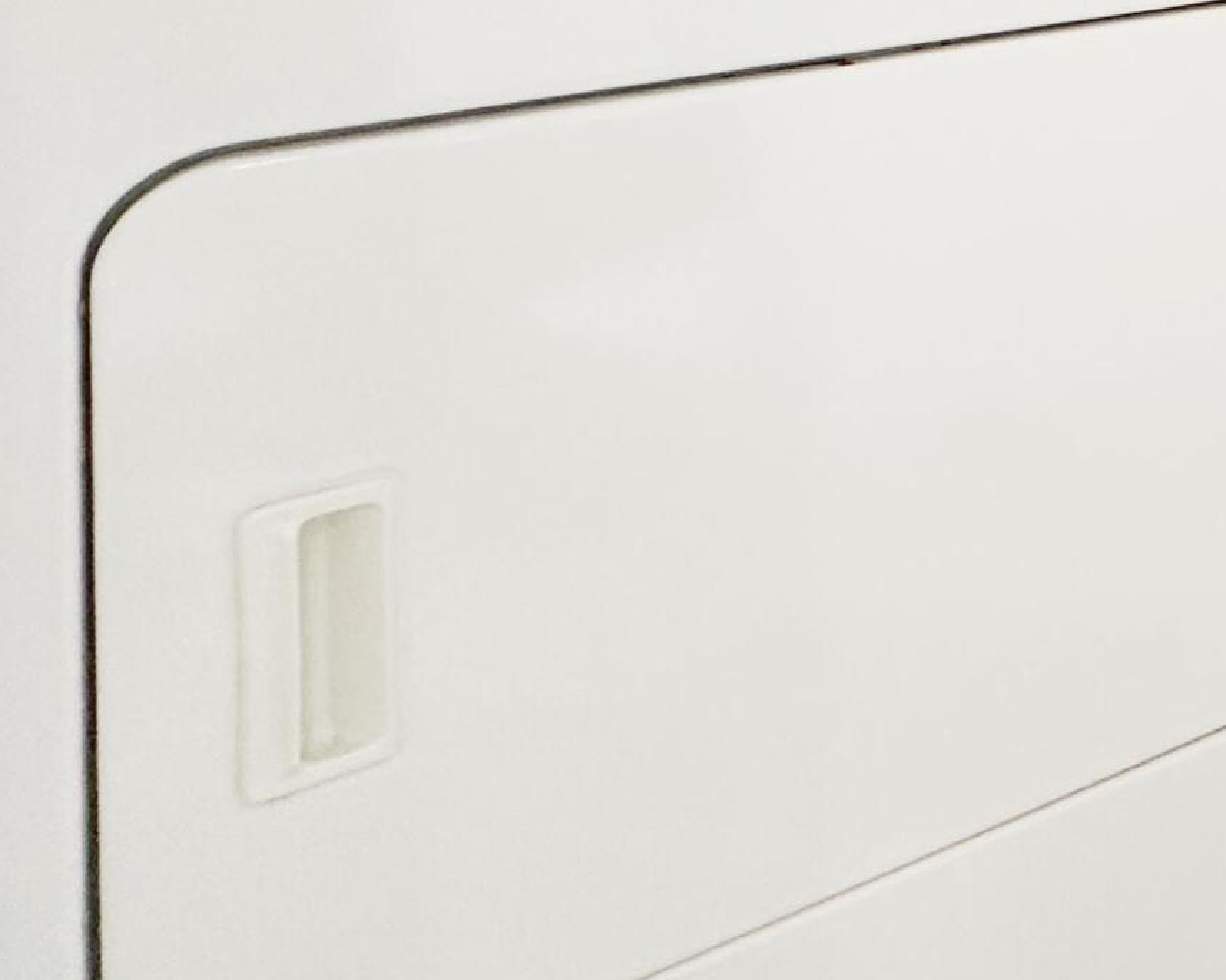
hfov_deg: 28.3
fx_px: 1668
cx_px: 1792
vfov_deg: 26.5
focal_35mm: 46
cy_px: -371
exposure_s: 1/120
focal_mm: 2.22
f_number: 2.2
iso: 200
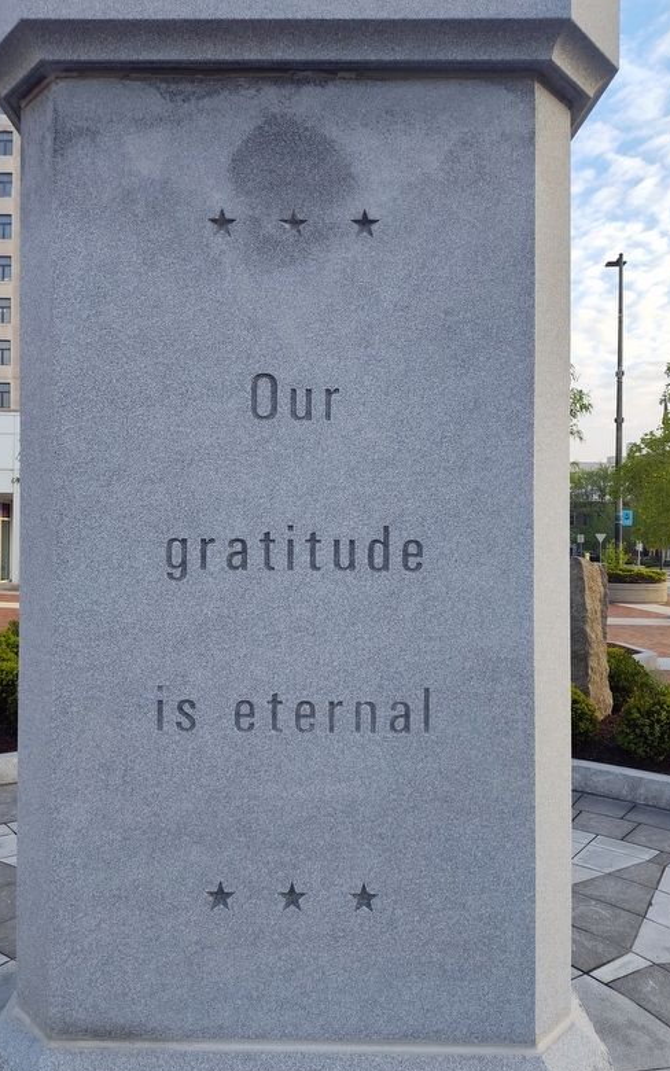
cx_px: 288
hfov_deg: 49.2
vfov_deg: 72.5
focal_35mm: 25
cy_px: 538
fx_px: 730
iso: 100
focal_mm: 5.56
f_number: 1.8
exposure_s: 1/455
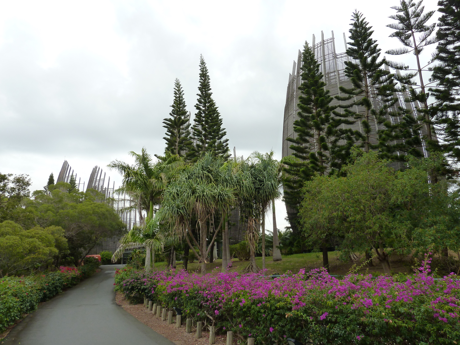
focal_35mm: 25
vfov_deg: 54.9
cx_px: 230
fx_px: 332
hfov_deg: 69.4
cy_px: 172
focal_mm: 4.1
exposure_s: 1/125
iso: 125
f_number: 4
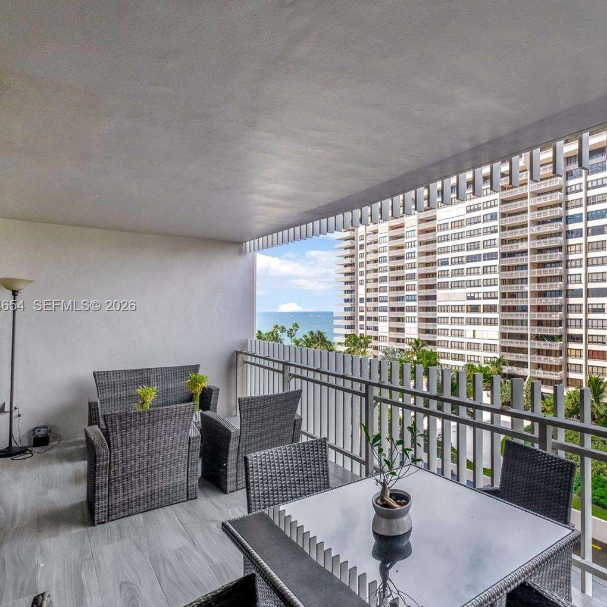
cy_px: 306
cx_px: 427
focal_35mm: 20
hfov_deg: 71.5
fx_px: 397
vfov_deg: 74.8
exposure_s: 1/1000
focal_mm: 10
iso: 1000
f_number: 6.4
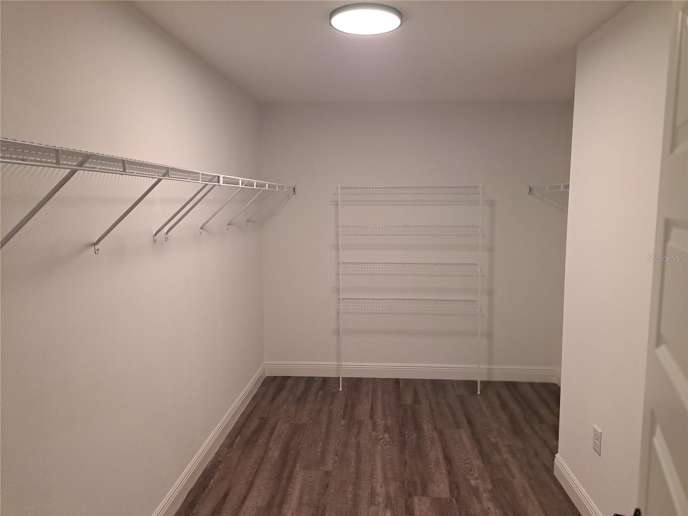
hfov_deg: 71.6
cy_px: 258
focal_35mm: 24
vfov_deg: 56.8
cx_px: 344
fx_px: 477
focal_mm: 5.23
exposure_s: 1/60
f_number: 1.8
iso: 250
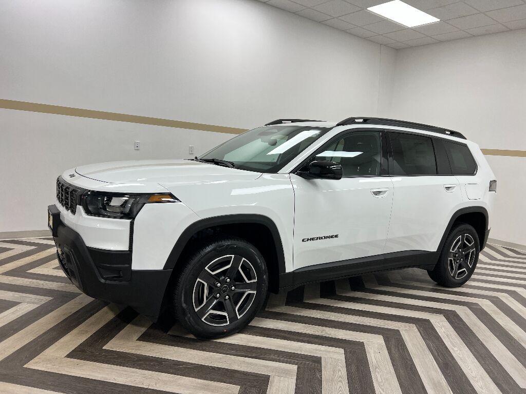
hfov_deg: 67.3
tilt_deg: -7.7
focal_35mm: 26
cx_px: 263
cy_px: 197
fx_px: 395
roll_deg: -4.8
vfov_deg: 53.1
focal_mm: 5.7
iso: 50
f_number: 1.5
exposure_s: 1/120
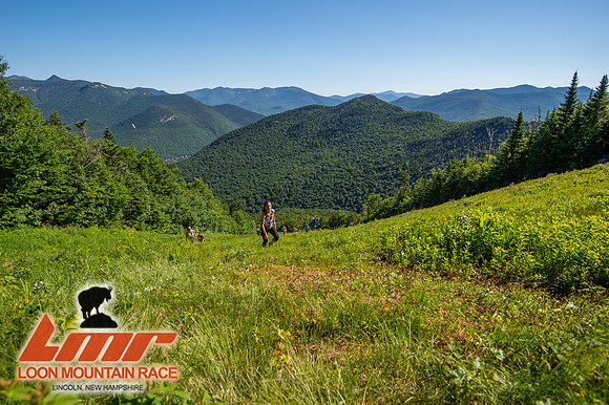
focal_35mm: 20
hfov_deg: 84.0
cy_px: 202
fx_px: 338
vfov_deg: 61.9
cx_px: 304
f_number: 5
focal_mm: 20
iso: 100
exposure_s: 1/640
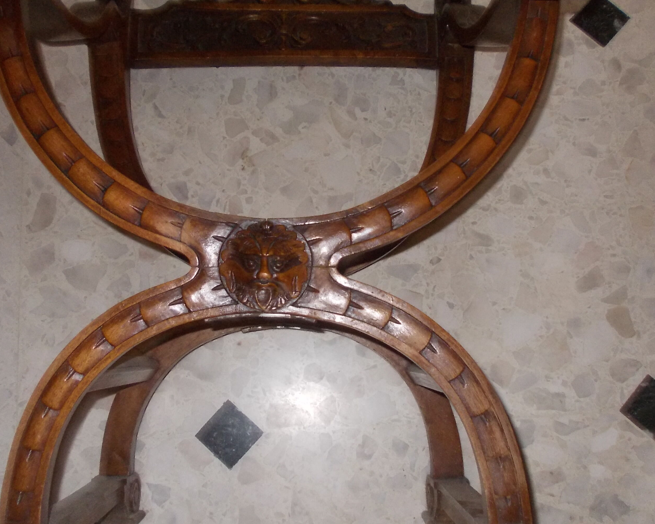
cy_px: 252
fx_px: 775
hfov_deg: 45.8
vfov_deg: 37.3
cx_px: 314
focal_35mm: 40
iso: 200
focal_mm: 4
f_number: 2.7
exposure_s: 1/25
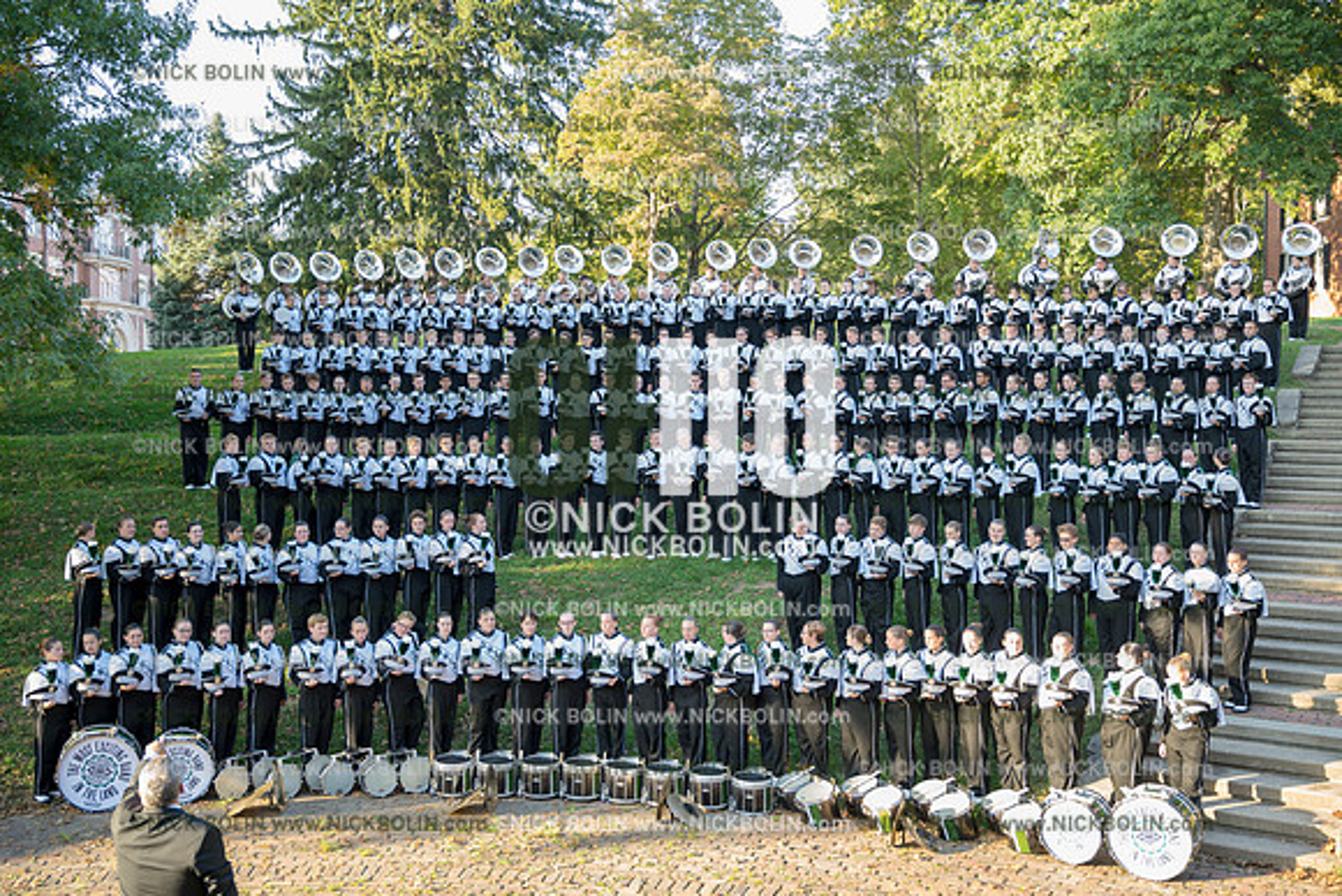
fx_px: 1305
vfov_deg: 37.9
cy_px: 448
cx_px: 671
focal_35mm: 35
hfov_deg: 54.4
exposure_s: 1/40
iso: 125
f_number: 4
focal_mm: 35
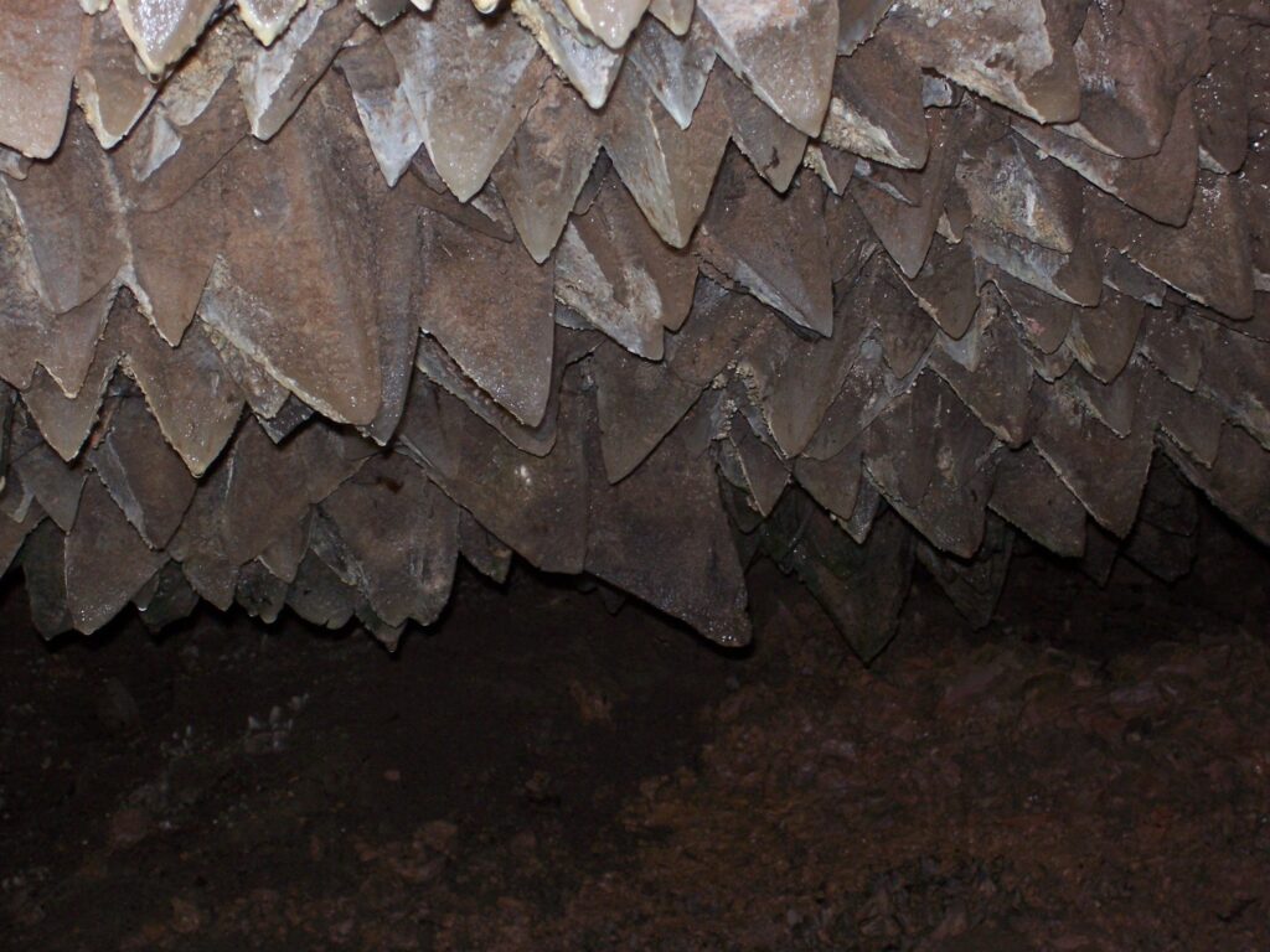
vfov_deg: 14.5
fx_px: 3742
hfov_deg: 19.3
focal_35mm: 102
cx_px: 635
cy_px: 476
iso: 125
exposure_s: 1/90
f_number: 4.6
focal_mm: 16.8
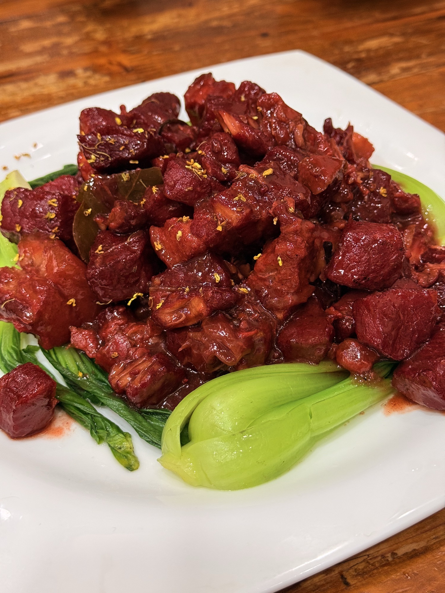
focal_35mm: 48
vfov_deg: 39.7
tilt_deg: -42.3
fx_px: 823
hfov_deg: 30.3
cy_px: 296
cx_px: 222
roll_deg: +2.2
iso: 100
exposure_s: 1/50
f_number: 1.78
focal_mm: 6.76
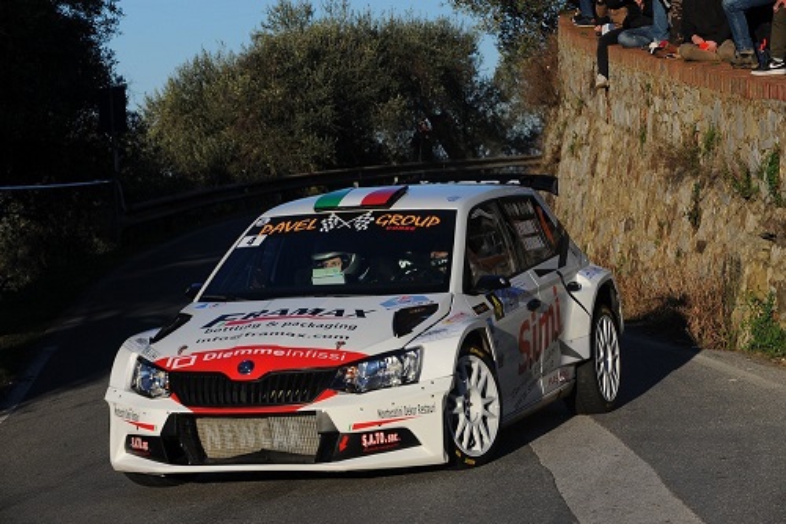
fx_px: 2728
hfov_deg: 16.4
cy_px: 262
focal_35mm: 125
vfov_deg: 11.0
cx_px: 393
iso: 500
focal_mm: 125
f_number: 9
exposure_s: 1/800
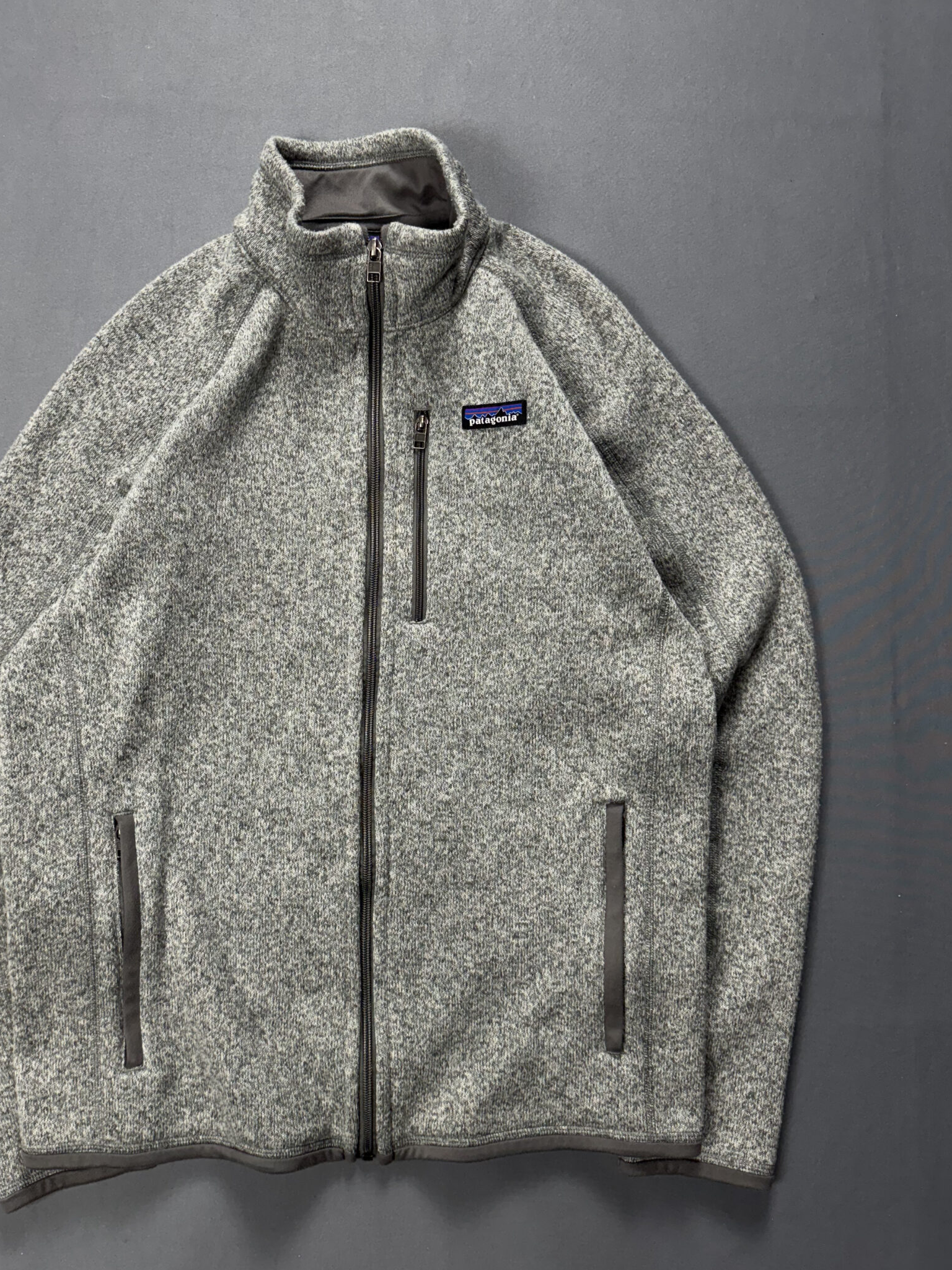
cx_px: 374
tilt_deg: -86.9
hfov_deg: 46.5
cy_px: 624
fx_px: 1100
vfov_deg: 60.0
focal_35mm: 30
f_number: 1.78
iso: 200
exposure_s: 1/120
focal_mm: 6.76
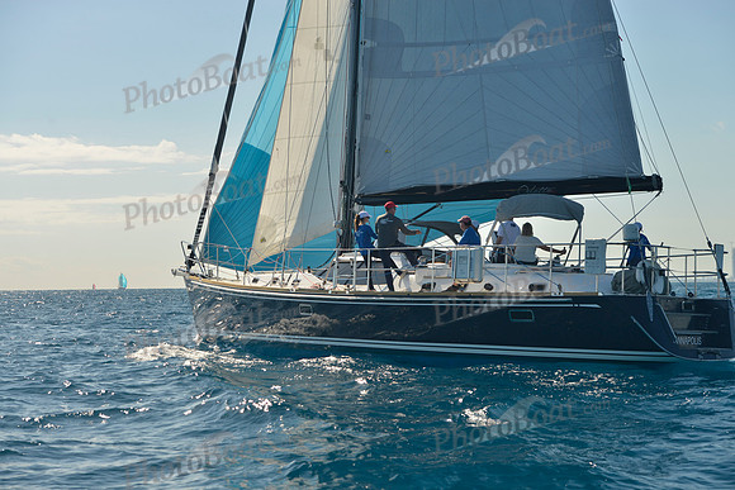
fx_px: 1429
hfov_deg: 28.8
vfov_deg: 19.5
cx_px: 368
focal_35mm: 70
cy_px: 245
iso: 200
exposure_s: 1/500
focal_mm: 70
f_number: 7.1
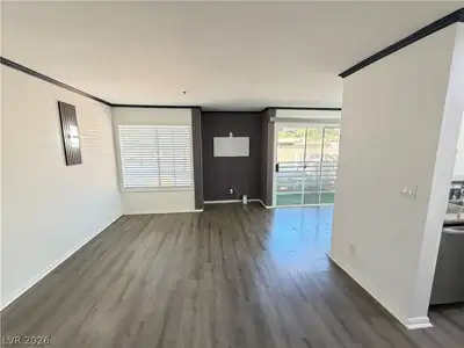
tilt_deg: -10.9
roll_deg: -0.3
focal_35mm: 14
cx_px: 232
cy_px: 174
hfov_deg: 102.1
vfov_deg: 85.7
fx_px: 188
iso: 320
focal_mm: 2.22
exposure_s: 1/64
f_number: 2.2
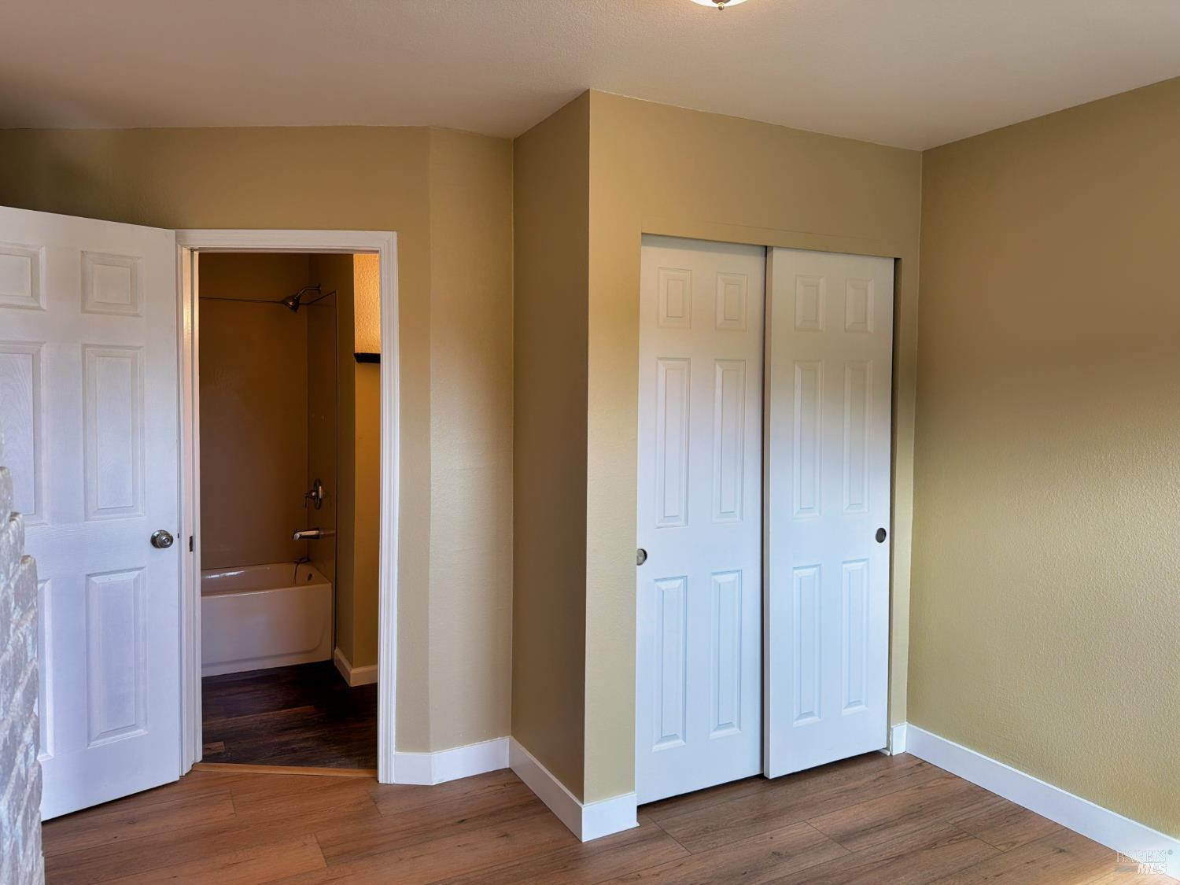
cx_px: 590
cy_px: 442
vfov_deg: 56.8
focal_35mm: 24
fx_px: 818
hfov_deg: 71.6
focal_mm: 6.76
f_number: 1.78
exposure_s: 1/124
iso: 50
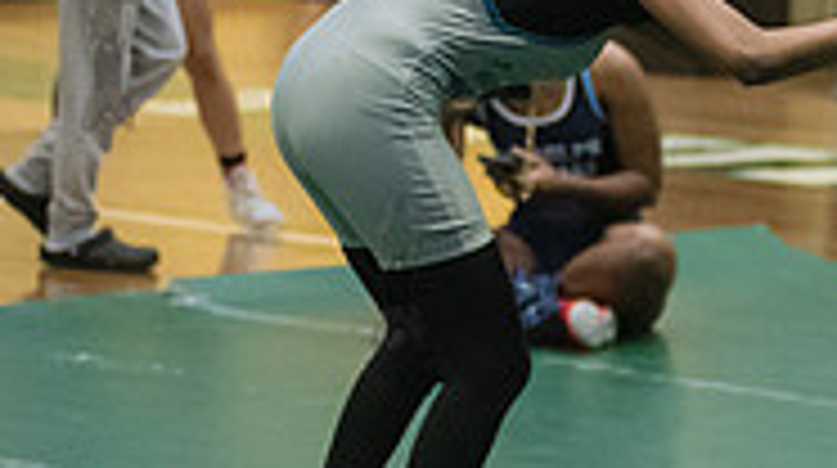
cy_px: 52
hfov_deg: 7.1
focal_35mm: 301
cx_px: 976
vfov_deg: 4.0
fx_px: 6671
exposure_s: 1/800
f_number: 2.8
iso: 8000
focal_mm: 92
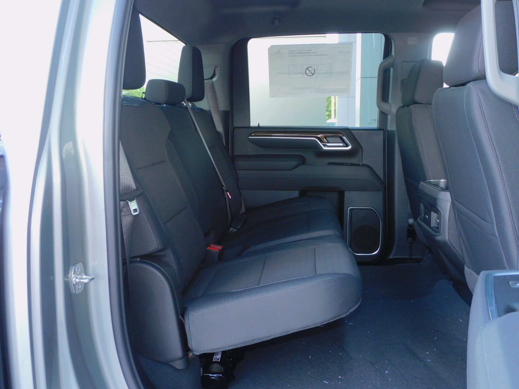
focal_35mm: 33
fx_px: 495
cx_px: 260
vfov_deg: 42.9
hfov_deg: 55.4
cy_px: 194
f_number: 3.6
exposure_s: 1/30
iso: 200
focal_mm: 5.9
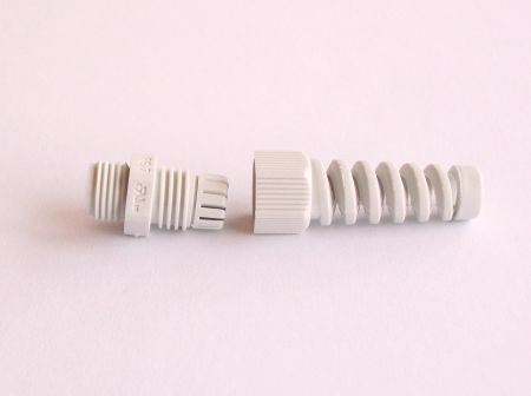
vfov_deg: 21.0
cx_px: 266
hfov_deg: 27.8
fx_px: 1072
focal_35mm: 70
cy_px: 198
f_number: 3.8
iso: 160
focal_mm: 11.6
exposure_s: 1/70.9
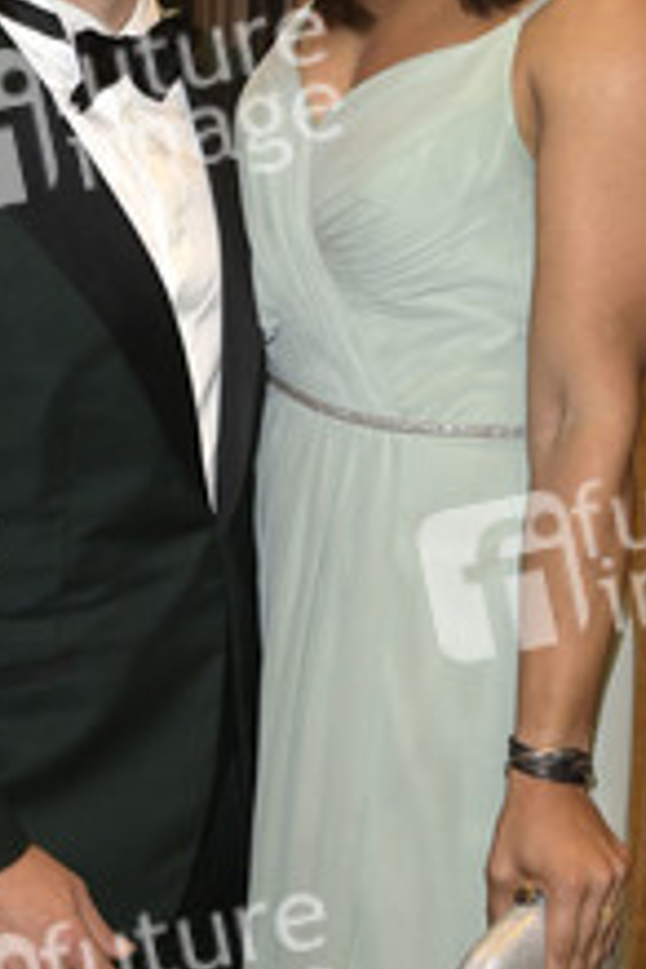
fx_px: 2557
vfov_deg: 21.4
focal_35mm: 95
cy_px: 336
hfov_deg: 14.4
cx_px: 243
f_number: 5.6
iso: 2500
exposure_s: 1/80
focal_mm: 52
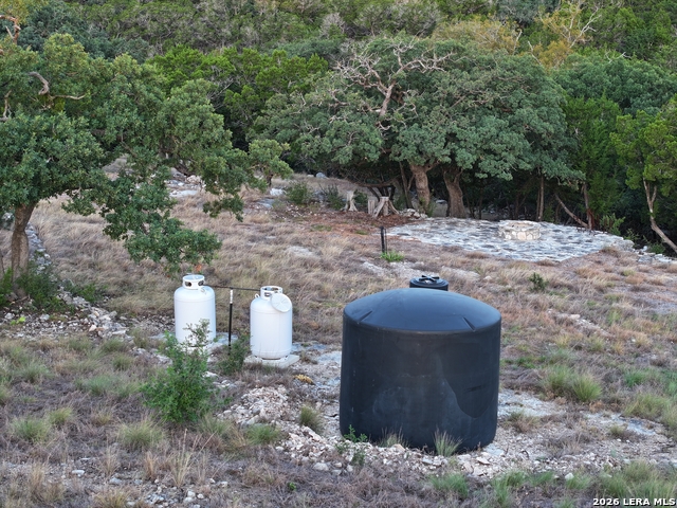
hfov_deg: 27.8
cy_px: 254
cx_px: 338
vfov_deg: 21.0
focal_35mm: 70
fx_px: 1369
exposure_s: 1/40
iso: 100
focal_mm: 19.35
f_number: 2.8
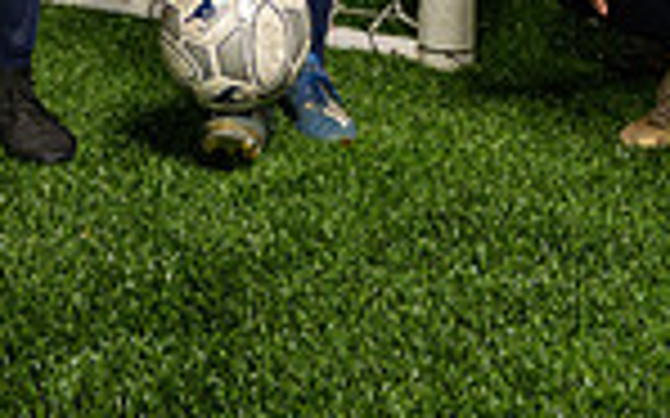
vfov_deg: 13.8
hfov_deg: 27.8
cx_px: 261
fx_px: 1351
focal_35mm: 74
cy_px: -512
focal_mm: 24
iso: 500
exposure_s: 1/200
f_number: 7.1
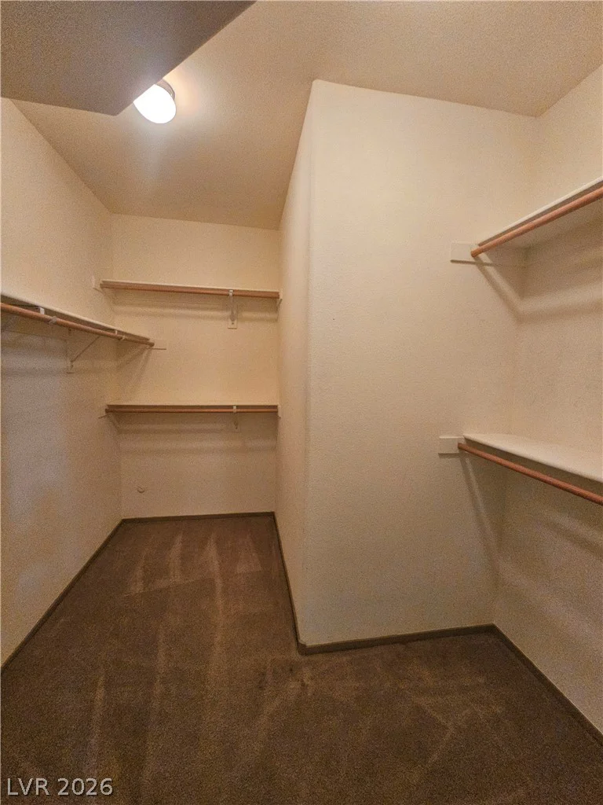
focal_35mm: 13
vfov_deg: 106.2
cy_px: 402
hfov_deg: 89.9
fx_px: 302
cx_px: 302
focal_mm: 2.2
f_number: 2.2
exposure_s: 1/30
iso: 500
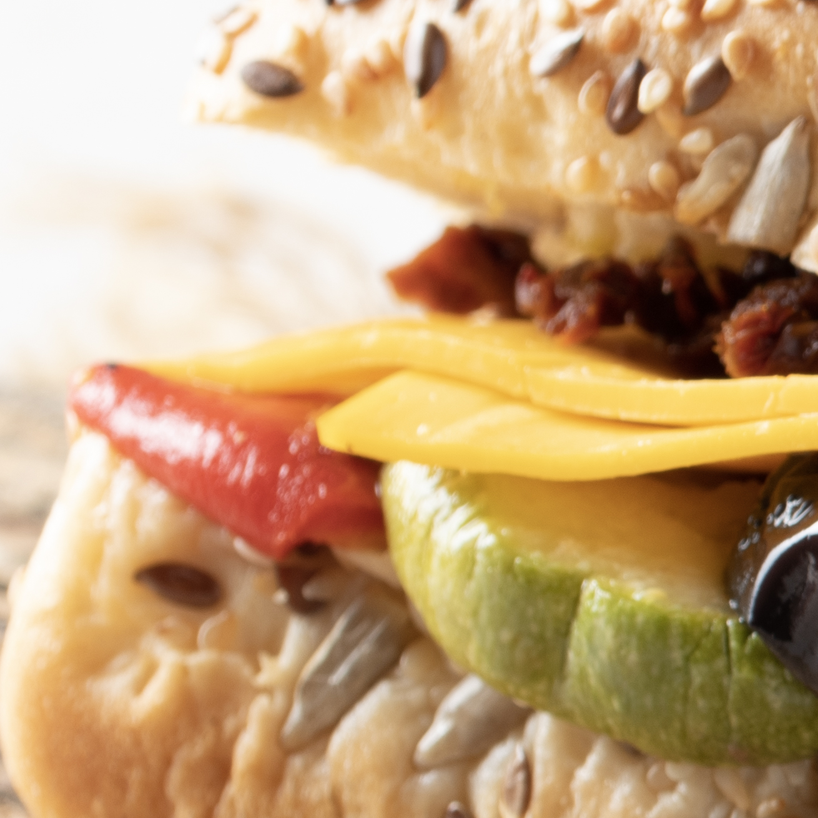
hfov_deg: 3.6
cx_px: 1266
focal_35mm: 482
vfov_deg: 3.6
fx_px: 12886
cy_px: 717
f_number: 9
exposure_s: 1/160
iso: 64
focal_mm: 90
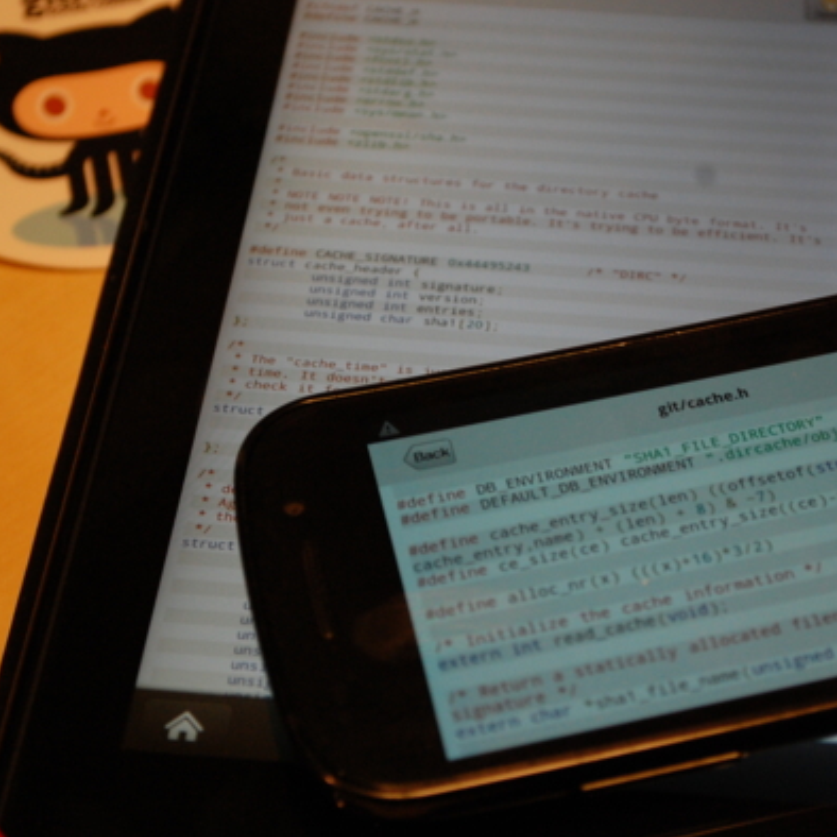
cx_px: 559
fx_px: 2544
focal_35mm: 93
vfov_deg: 18.7
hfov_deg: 18.6
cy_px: 418
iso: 800
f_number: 5.6
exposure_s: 1/40
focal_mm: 48
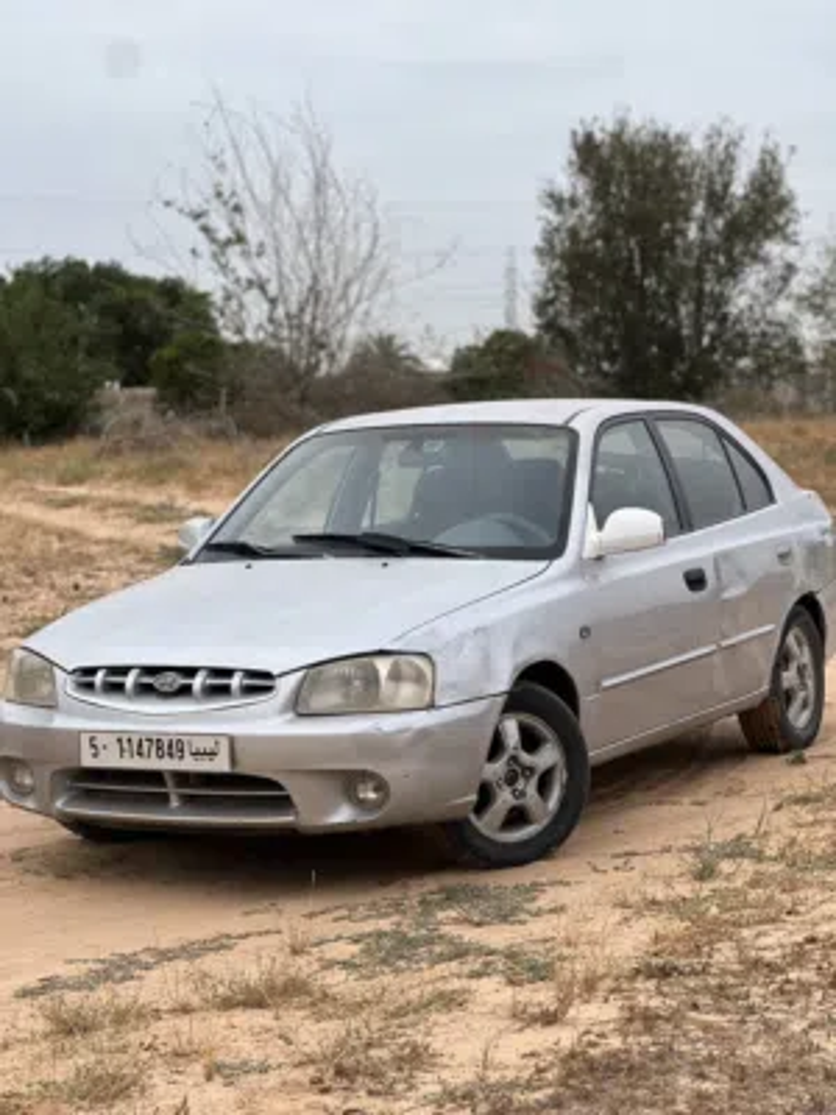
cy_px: 558
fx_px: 2479
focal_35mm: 77
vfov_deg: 25.3
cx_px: 418
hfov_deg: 19.1
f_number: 2.8
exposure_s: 1/330
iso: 32
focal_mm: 9
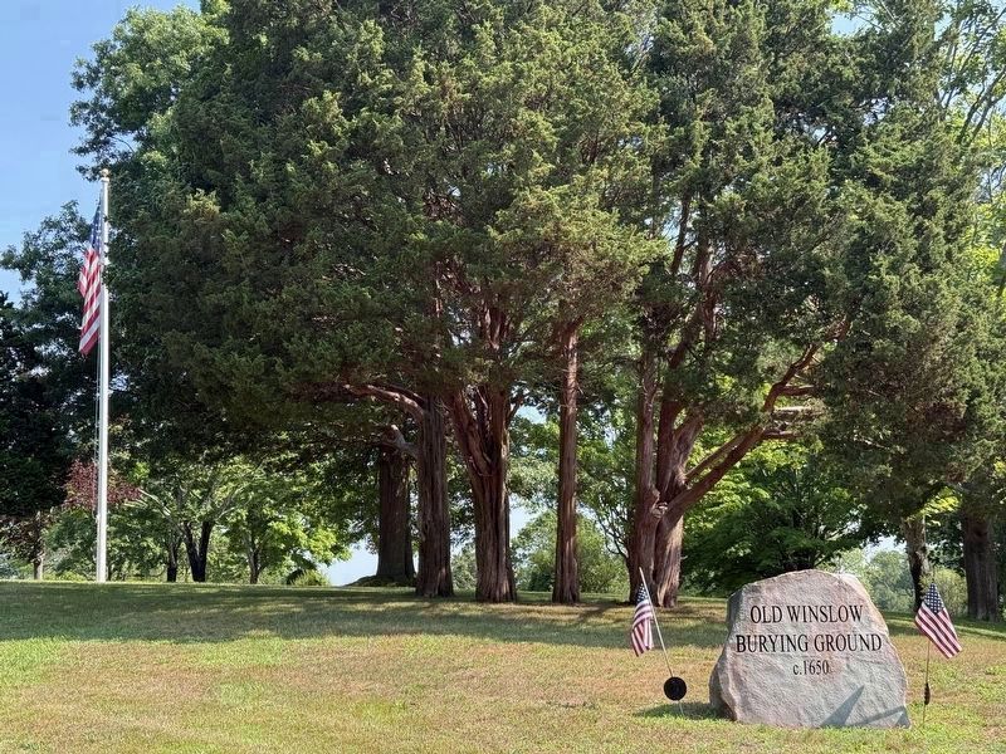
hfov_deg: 39.7
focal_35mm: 48
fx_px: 1395
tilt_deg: +10.6
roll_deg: +1.9
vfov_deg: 30.3
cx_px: 503
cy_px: 377
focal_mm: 6.76
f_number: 1.78
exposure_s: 1/1167
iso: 100
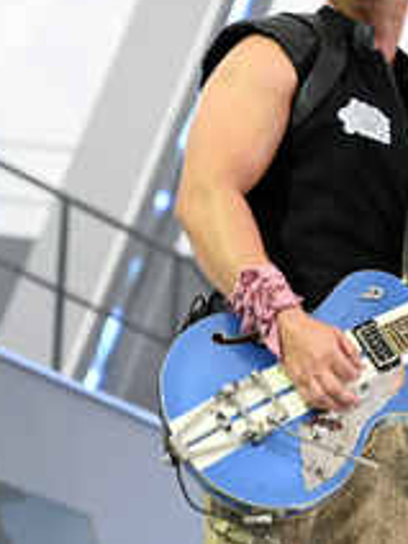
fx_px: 5469
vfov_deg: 5.7
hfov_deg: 4.3
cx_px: 563
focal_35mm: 348
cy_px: 164
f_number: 6.3
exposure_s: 1/100
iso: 500
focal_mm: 170
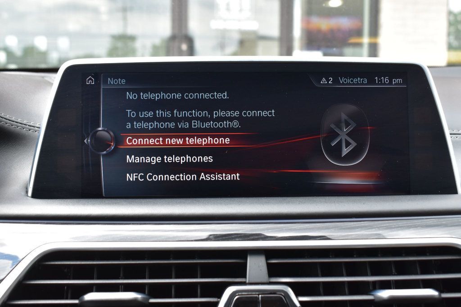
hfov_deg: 41.1
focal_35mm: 48
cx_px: 230
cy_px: 154
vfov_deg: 28.1
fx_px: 614
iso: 400
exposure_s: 1/60
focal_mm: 32
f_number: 8
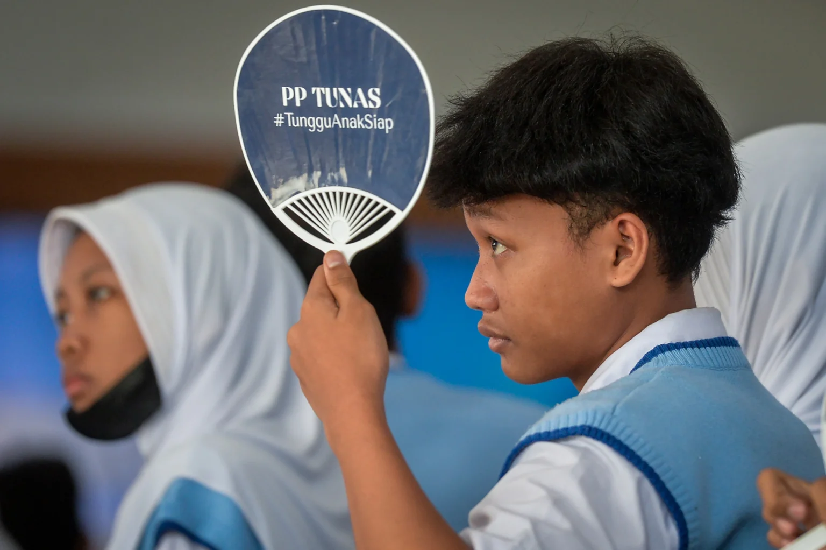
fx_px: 4586
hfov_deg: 10.3
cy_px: 275
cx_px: 413
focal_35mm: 200
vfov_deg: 6.9
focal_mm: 200
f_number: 2.8
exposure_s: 1/250
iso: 2000
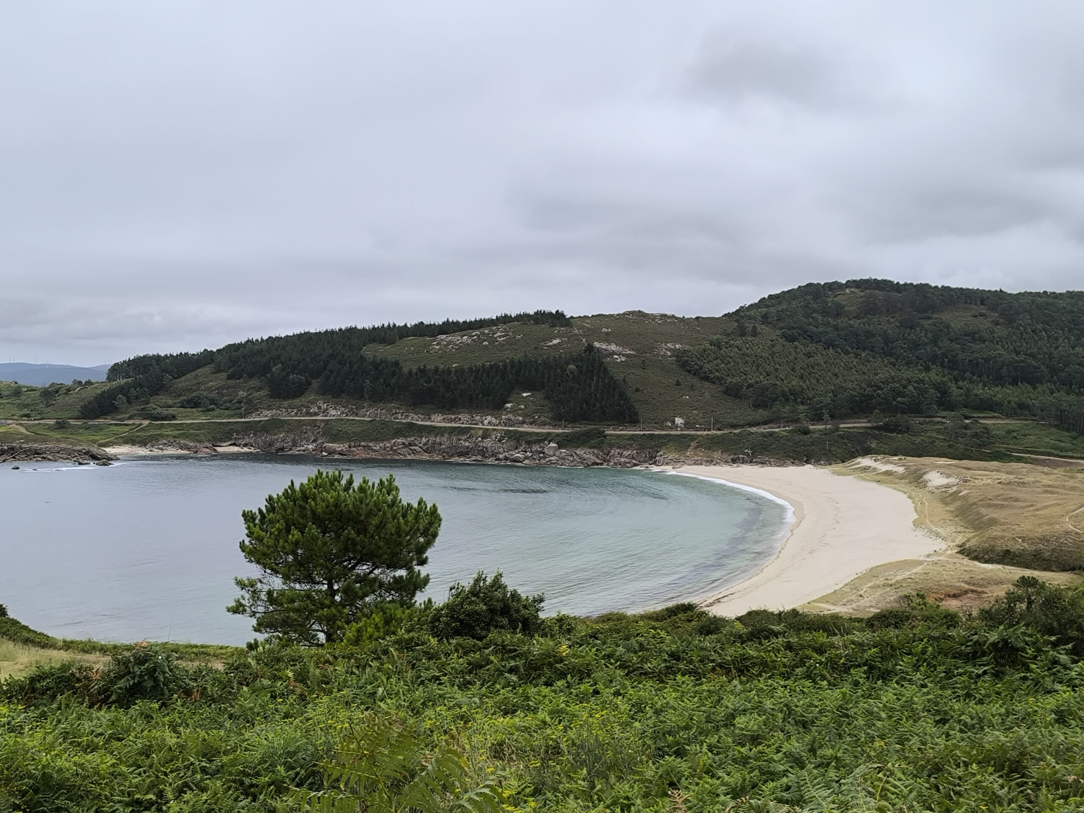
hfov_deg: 50.1
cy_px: 406
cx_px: 542
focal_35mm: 37
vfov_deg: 38.7
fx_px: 1159
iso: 50
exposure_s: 1/1250
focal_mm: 6.14
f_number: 1.65
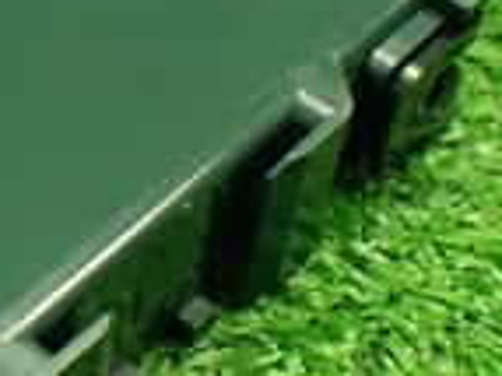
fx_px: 1826
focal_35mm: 126
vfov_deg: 11.7
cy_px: 127
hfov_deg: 14.8
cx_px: -186
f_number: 2.3
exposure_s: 1/125
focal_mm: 5.4
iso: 800
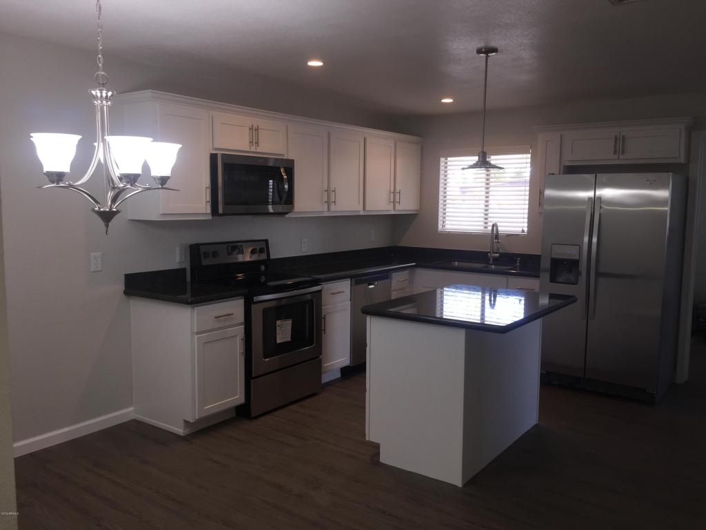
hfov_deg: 61.7
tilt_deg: -5.4
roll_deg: +0.4
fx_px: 591
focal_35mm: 29
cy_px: 265
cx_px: 353
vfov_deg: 48.2
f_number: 2.2
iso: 32
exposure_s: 1/35
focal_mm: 4.15
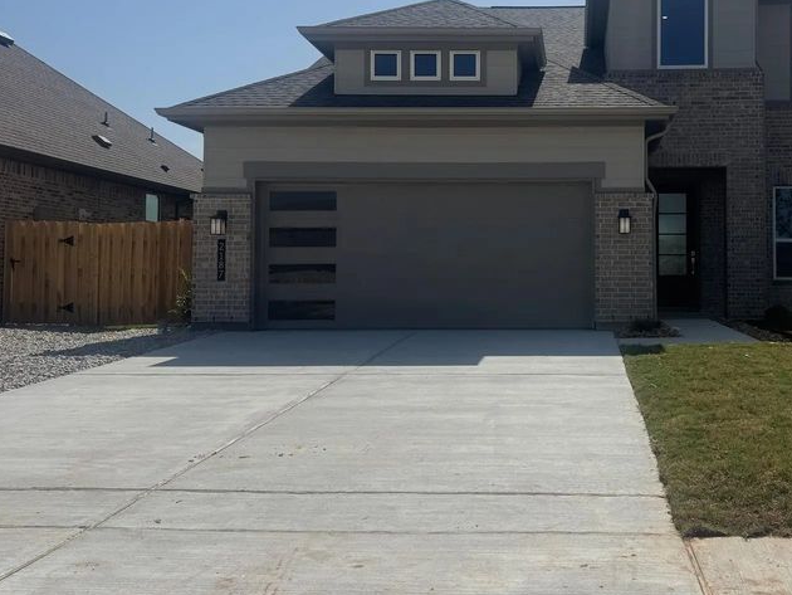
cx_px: 558
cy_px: 238
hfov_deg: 46.7
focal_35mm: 39
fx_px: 893
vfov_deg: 36.7
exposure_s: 1/9009
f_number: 1.78
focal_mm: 6.76
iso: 80
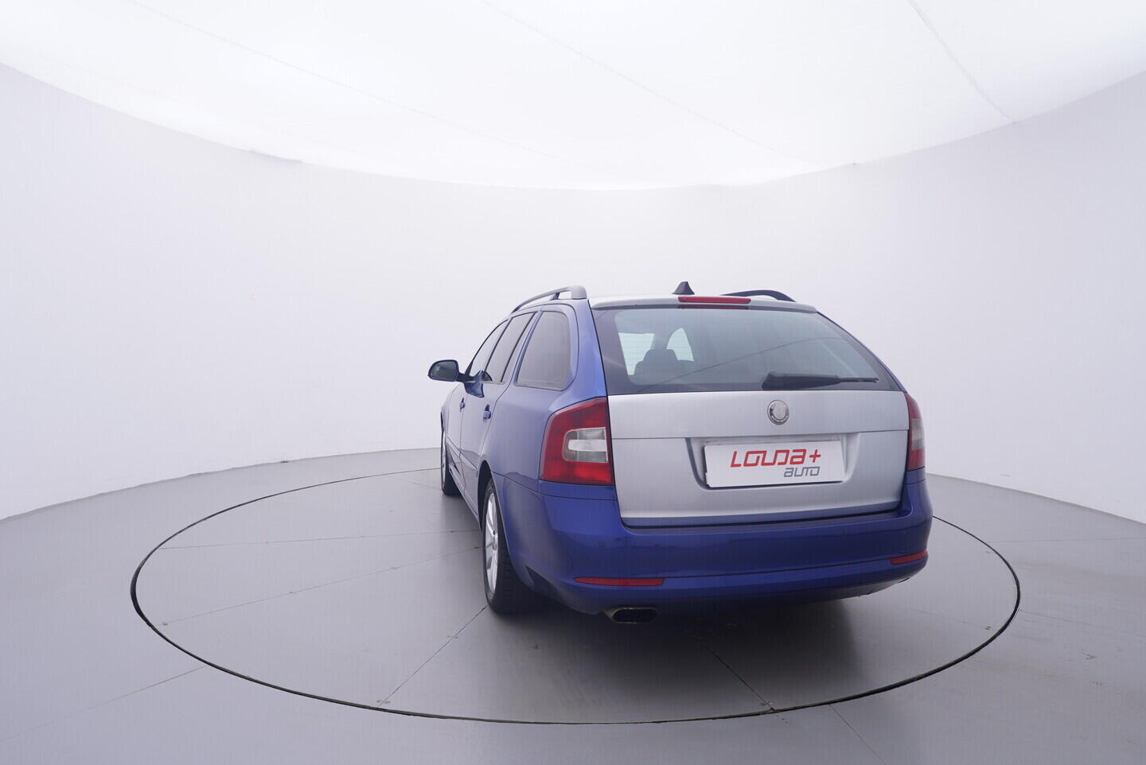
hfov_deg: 77.3
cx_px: 573
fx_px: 717
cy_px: 382
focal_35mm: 22
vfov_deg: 56.2
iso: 200
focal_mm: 15
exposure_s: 1/80
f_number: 5
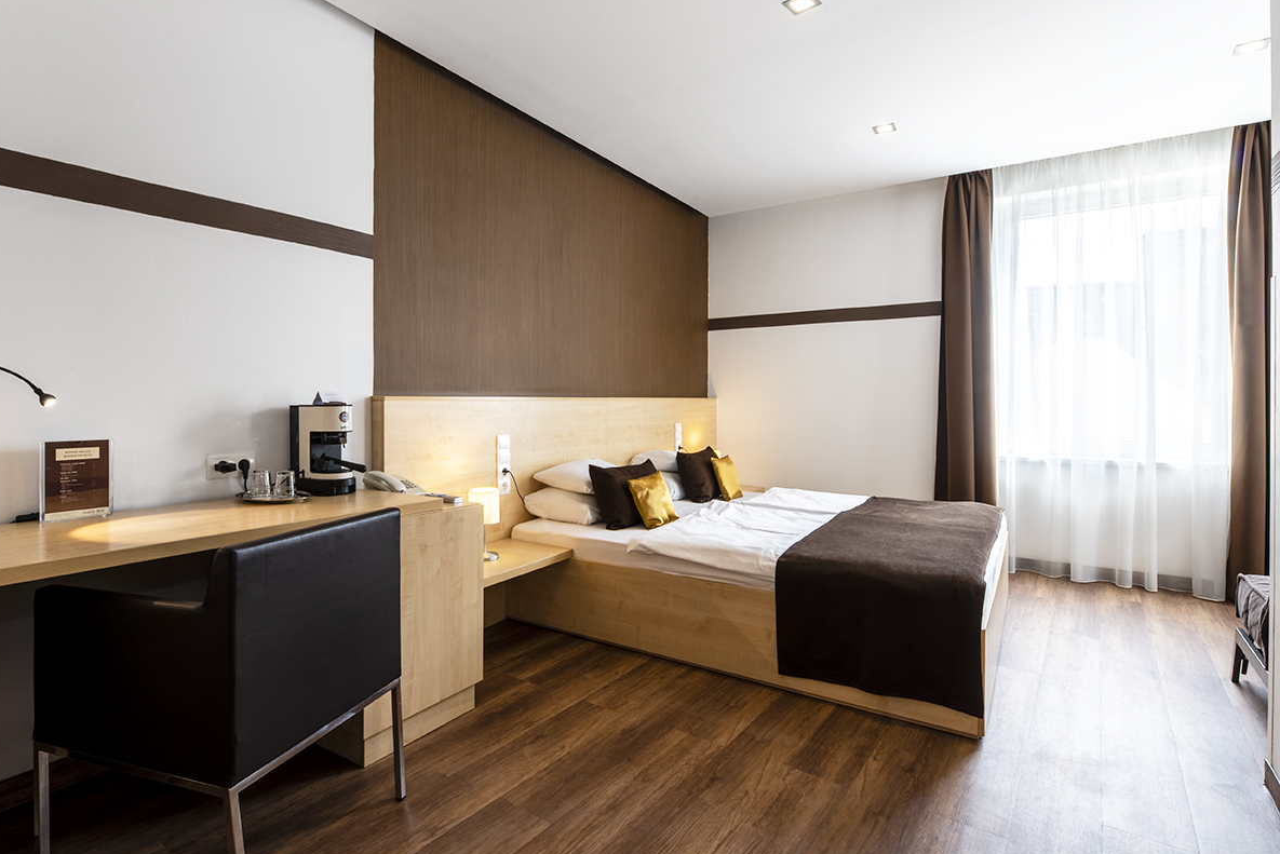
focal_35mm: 17
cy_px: 402
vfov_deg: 70.4
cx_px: 588
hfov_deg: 93.1
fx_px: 605
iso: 100
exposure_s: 1/4
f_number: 22
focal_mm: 14
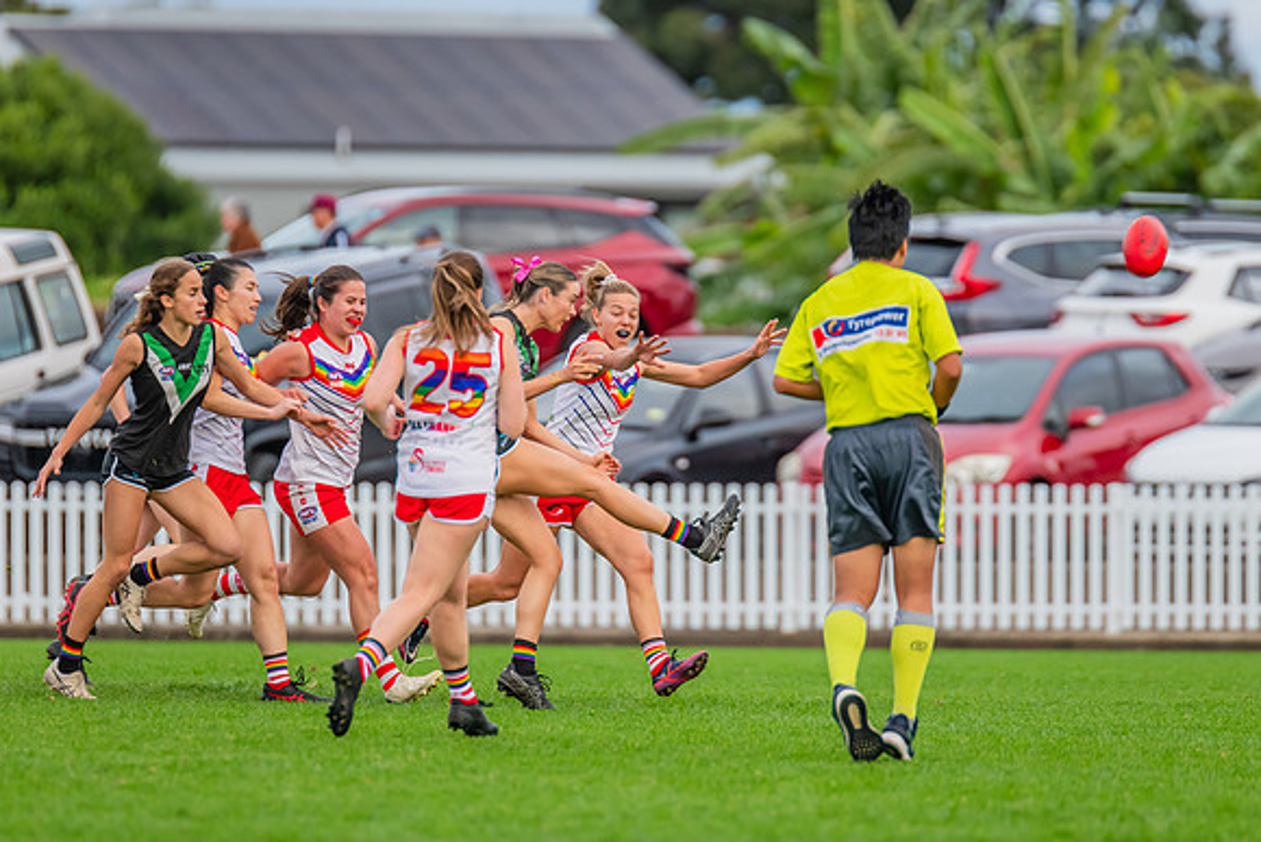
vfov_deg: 2.7
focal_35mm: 504
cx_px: 634
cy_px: 401
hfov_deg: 4.1
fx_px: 17673
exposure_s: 1/1000
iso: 800
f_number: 5
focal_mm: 420
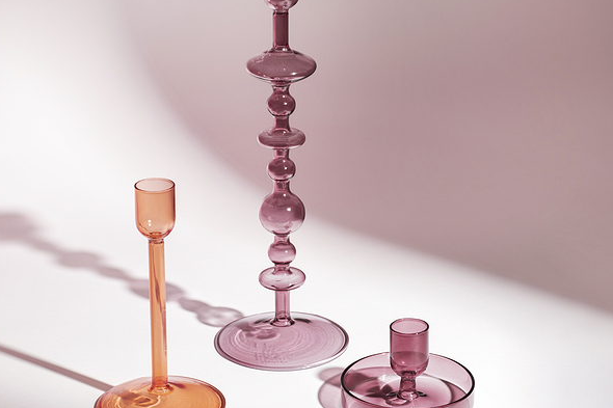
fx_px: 2128
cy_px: 187
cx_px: 257
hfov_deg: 16.4
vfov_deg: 11.0
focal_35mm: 125
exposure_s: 1/13
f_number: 16
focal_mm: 85
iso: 125
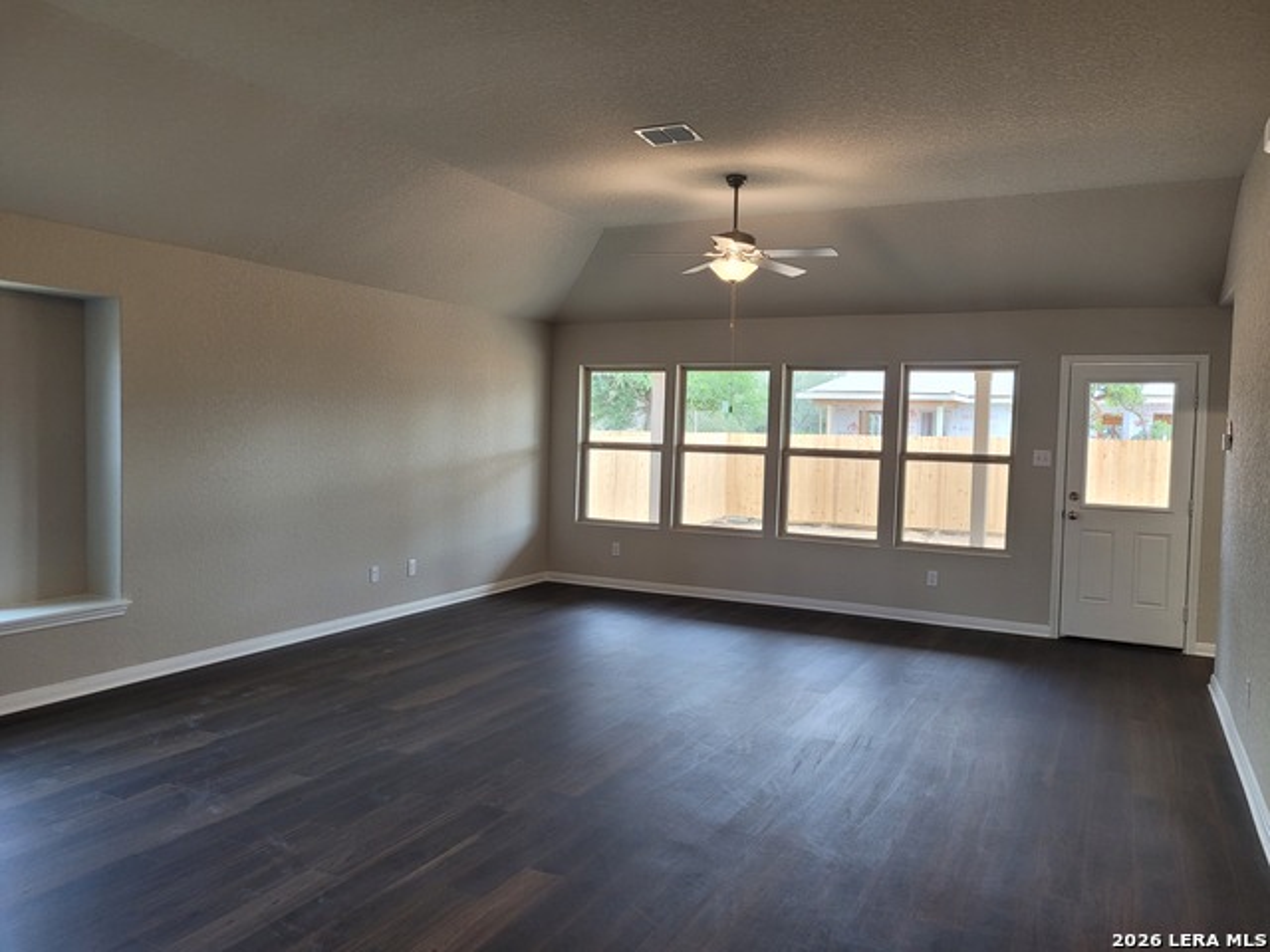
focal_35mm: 26
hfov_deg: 67.3
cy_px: 476
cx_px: 635
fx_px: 954
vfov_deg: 53.1
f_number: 1.8
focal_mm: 5.4
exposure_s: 1/120
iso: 125
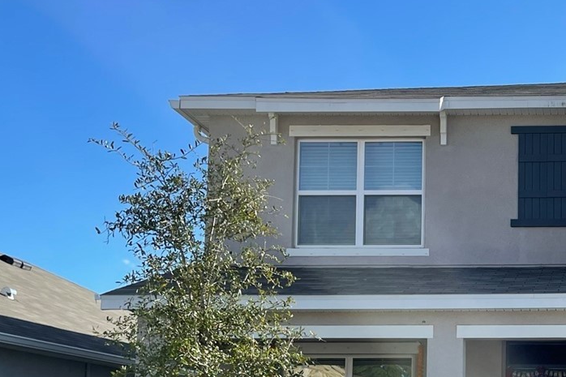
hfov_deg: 29.9
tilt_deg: +5.5
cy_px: 360
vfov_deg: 21.3
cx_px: 581
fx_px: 974
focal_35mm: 62
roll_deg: +0.0
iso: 32
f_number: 1.6
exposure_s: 1/2618
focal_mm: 4.2
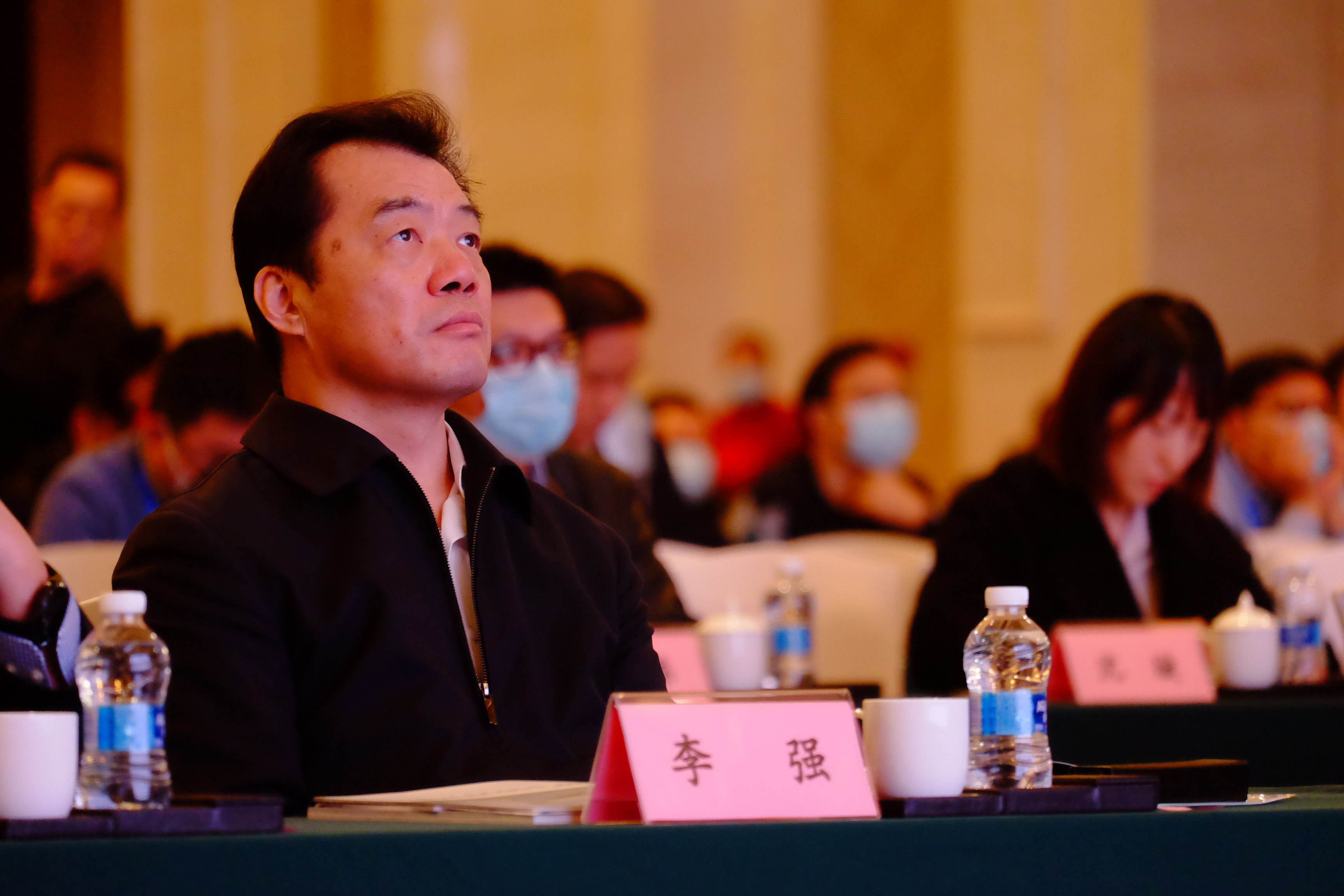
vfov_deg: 4.6
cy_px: 448
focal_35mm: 300
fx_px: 11199
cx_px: 672
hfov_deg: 6.9
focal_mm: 200
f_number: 4.8
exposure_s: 1/180
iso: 3200
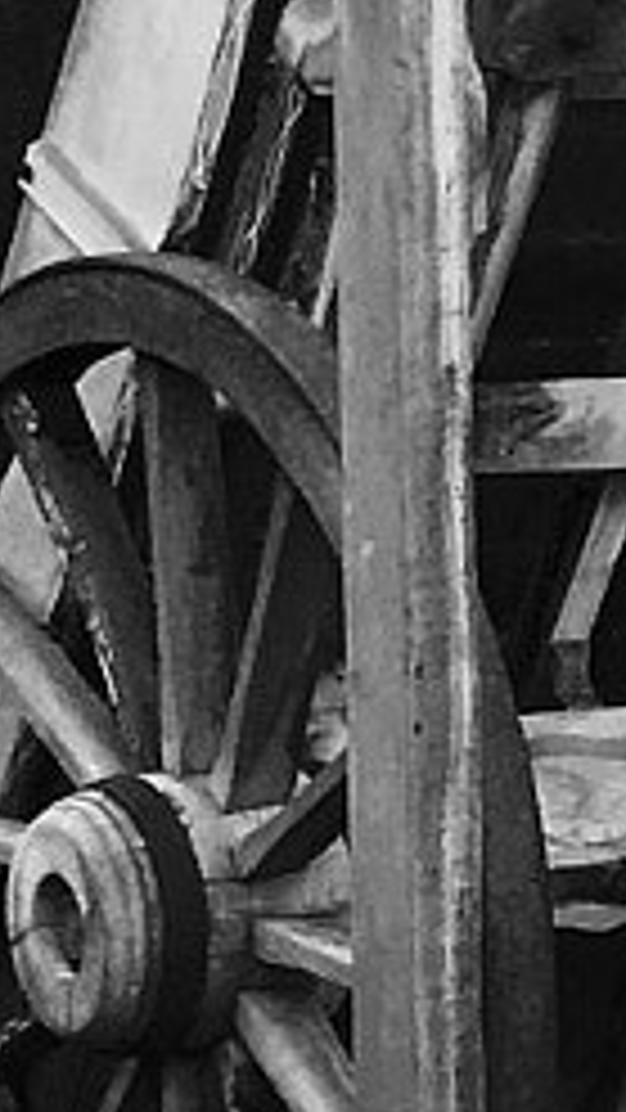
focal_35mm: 205
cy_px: 491
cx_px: 1455
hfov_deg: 5.7
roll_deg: +2.4
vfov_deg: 10.5
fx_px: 6047
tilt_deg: -1.5
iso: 40
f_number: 2.2
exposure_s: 1/100
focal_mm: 4.15
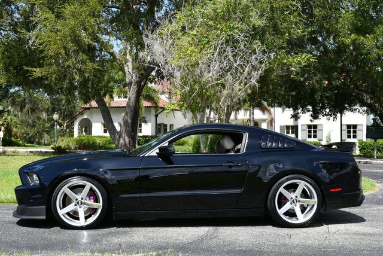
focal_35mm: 48
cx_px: 192
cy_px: 128
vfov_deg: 28.1
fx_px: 511
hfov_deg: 41.1
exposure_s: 1/250
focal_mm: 24
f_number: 8
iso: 140
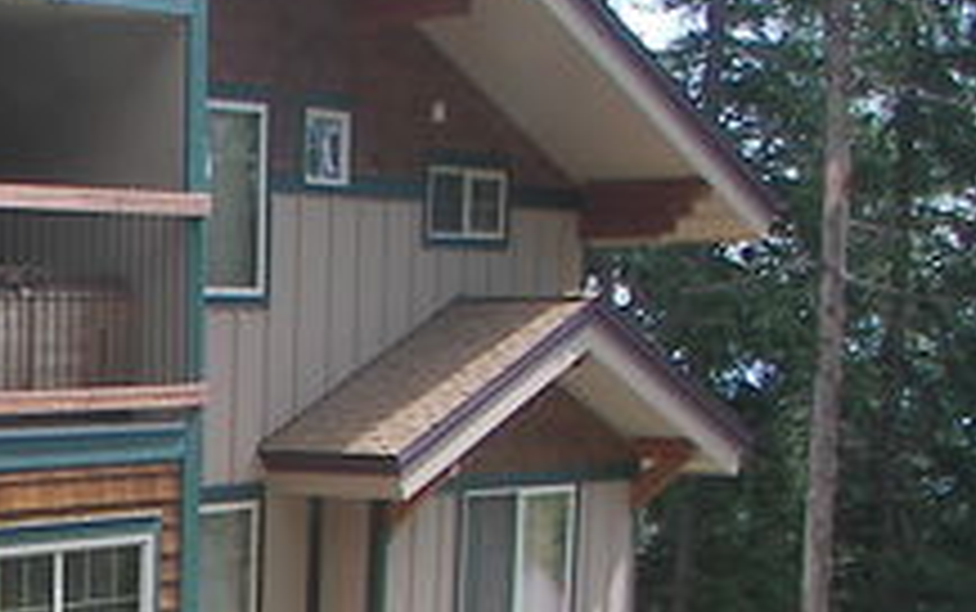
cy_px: 502
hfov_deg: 15.4
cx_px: -567
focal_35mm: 123
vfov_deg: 10.6
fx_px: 3274
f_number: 2.8
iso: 50
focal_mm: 6
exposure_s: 1/250
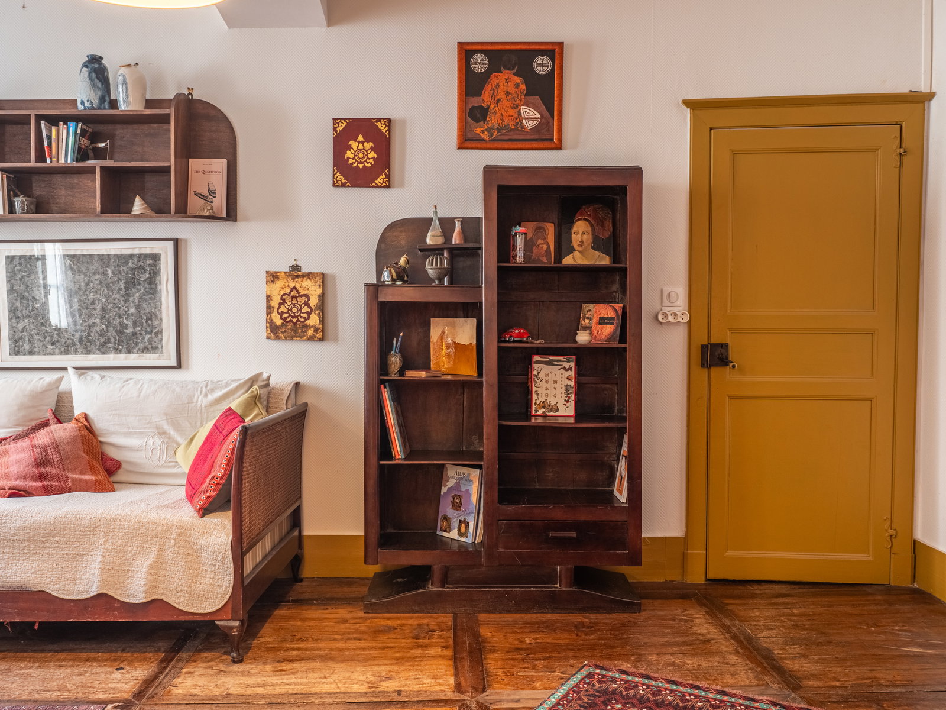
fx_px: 902
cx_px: 473
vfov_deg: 42.9
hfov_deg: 55.4
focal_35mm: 33
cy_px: 355
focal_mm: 16
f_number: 8
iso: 200
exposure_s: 1/20
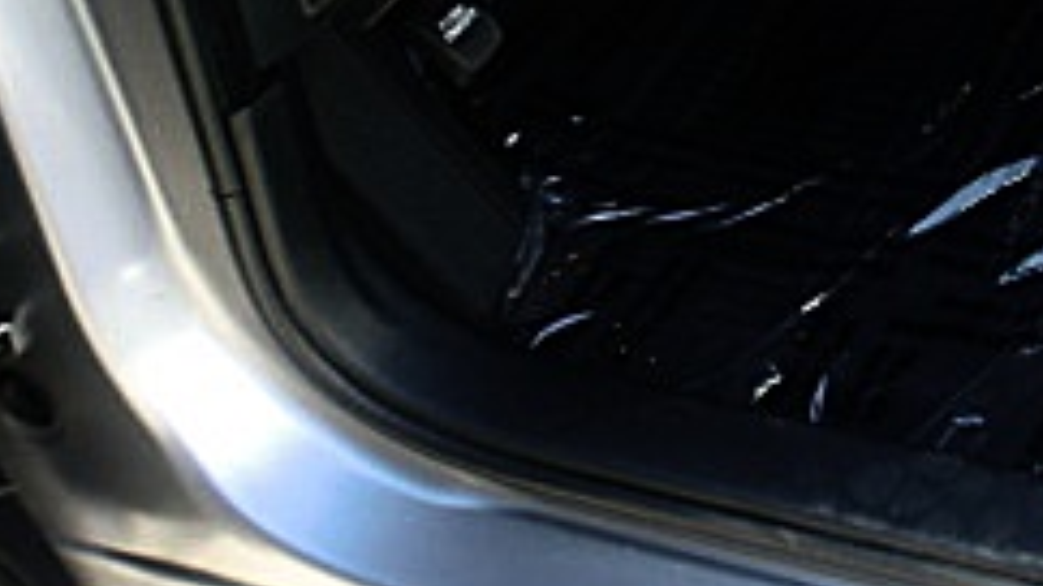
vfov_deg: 14.4
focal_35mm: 75
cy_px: -435
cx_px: 1302
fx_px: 2074
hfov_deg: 25.0
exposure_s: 1/60
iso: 64
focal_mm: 4.65
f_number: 2.6
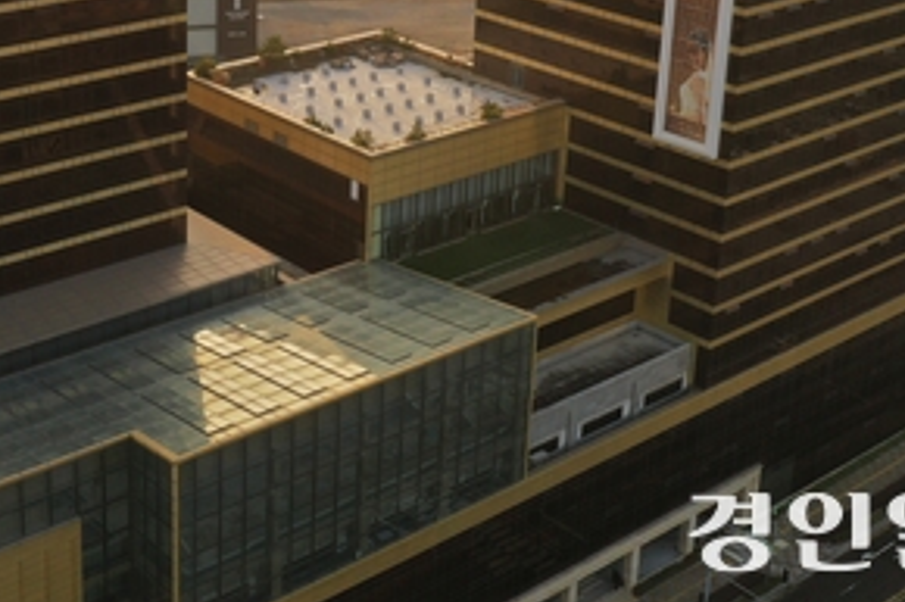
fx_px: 1457
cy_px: 34
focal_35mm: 58
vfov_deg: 22.6
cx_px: 237
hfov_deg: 33.9
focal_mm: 10.26
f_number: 5
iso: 100
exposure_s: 1/320
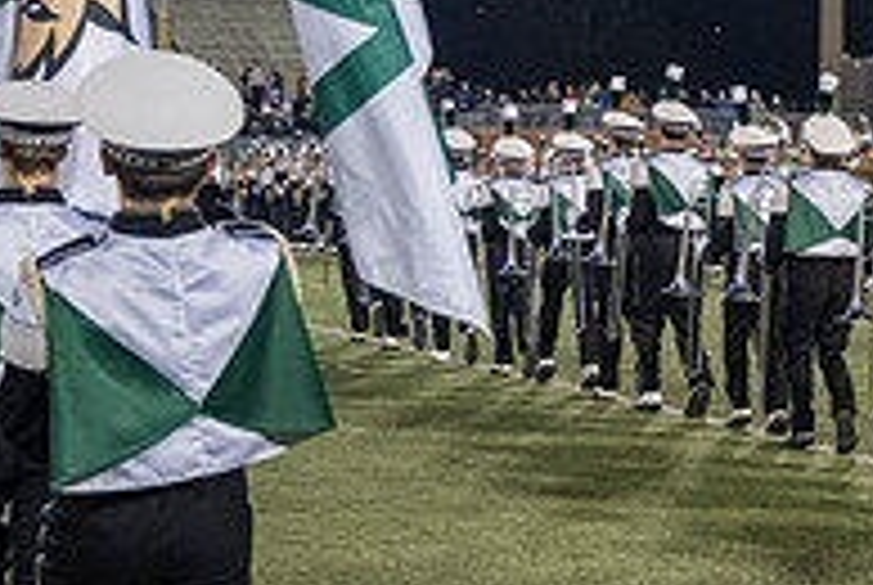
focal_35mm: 97
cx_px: 1278
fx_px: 2356
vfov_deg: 14.1
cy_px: 173
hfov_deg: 18.7
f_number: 4
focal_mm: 32.5
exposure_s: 1/500
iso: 2500
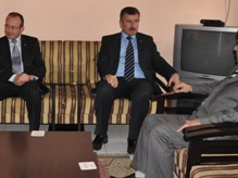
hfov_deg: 35.1
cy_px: 91
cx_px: 48
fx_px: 364
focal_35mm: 53
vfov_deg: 27.5
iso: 2000
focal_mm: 18
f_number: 5
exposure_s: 1/60
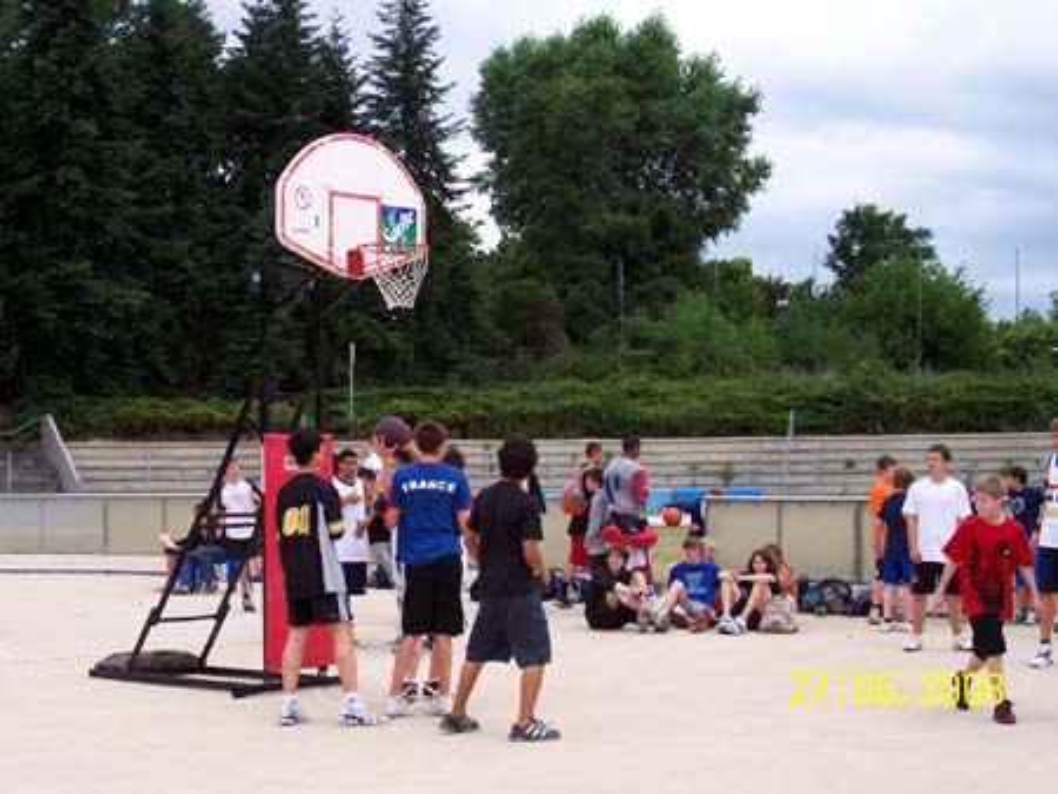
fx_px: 1988
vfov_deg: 22.6
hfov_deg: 29.8
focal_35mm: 65
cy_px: 397
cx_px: 529
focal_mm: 10.8
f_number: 3.6
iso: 80
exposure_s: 1/470
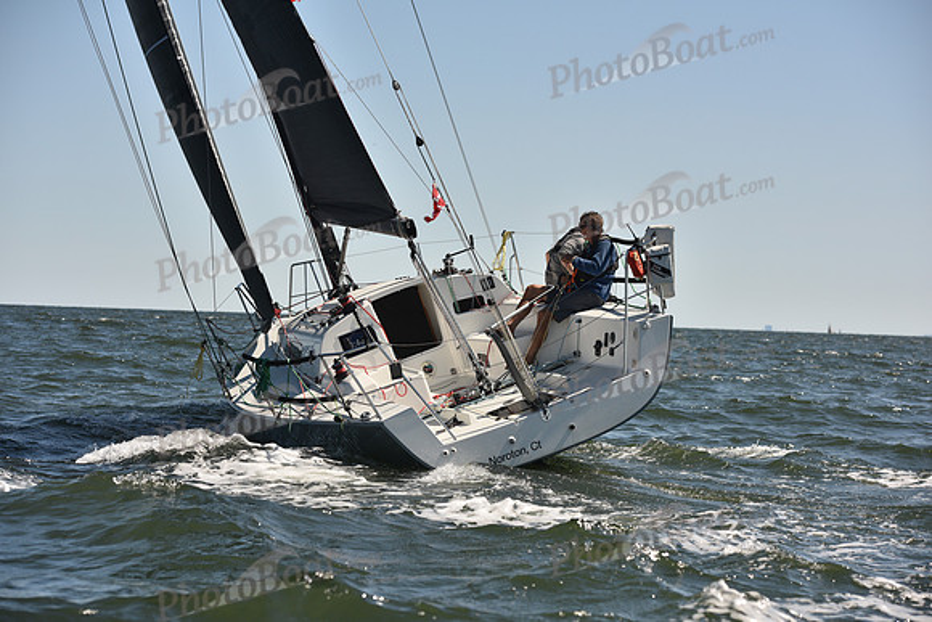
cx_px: 466
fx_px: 2382
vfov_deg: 14.9
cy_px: 311
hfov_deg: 22.1
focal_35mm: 92
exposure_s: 1/1250
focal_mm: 92
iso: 250
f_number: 5
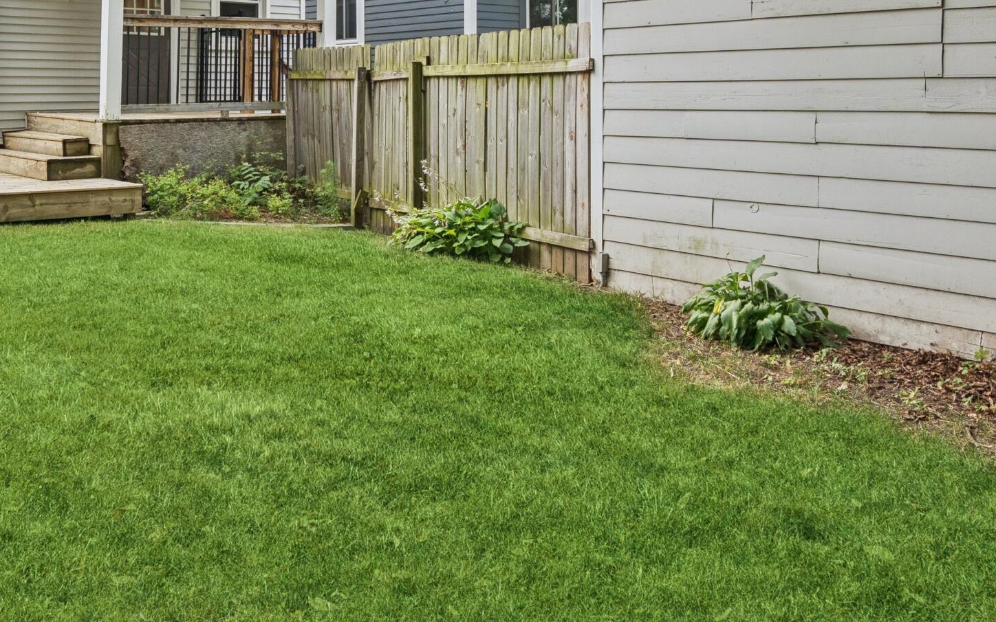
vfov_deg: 32.6
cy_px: 114
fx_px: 1031
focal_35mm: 38
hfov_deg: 51.1
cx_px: 379
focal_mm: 18
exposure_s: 1/200
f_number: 8
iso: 400
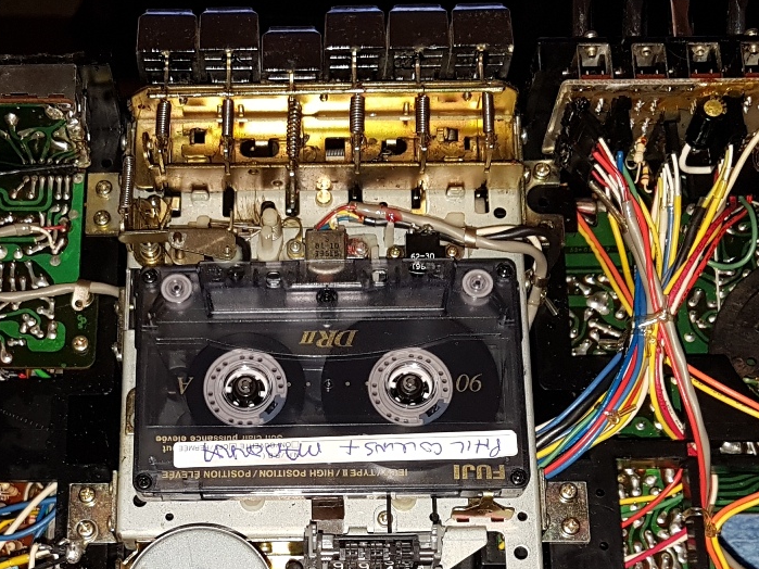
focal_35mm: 60
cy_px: 469
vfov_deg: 24.0
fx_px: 1315
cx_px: 271
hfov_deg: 32.0
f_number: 1.7
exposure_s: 1/50
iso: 64
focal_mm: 4.2
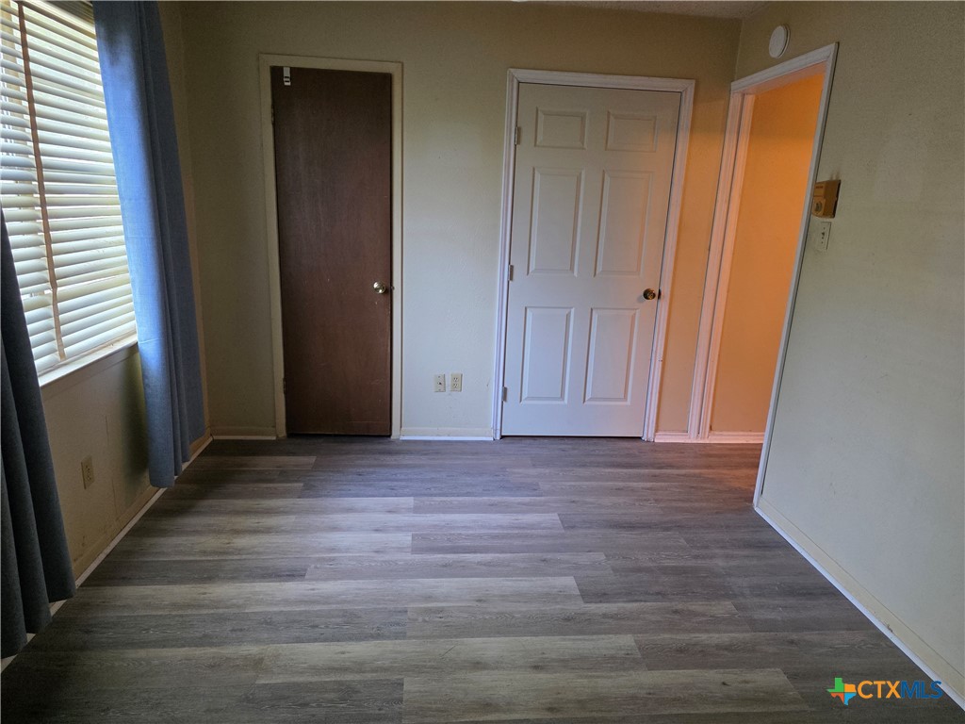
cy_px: 362
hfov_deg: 73.9
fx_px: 641
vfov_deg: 58.9
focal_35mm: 23
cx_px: 482
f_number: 1.7
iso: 320
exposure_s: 1/120
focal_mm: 6.3
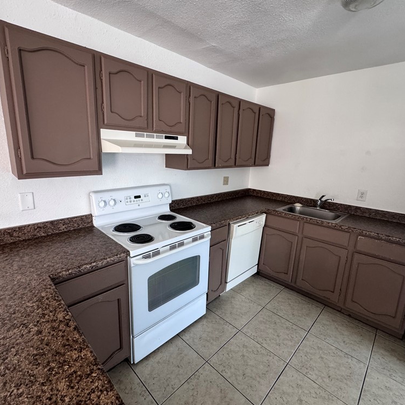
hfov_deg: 84.0
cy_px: 198
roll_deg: -1.6
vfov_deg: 84.0
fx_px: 225
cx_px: 198
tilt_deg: -11.7
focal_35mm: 17
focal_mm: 2.22
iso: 250
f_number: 2.2
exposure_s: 1/99
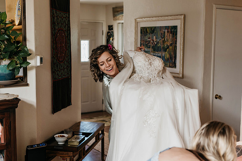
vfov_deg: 27.0
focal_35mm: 50
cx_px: 121
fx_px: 336
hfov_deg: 39.6
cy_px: 80
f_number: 3.5
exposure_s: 1/160
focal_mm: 50
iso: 800
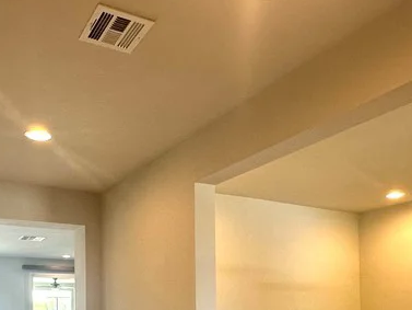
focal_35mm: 38
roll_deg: +1.0
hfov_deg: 48.4
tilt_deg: +0.9
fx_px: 452
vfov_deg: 34.7
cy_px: 301
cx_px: 149
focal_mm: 2.22
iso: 125
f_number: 2.2
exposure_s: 1/120
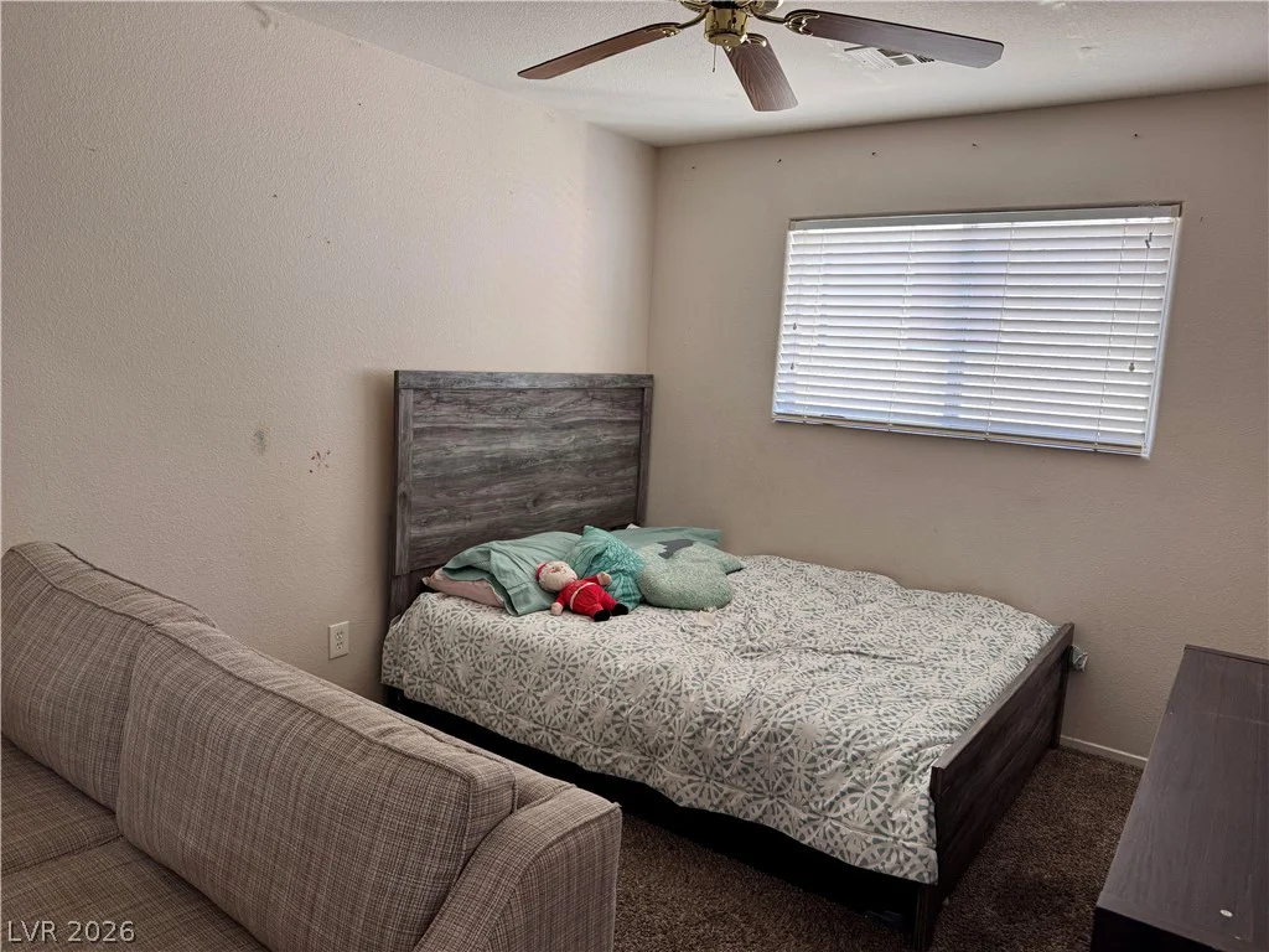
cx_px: 634
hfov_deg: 71.6
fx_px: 880
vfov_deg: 56.8
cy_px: 476
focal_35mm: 24
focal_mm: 6.76
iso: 160
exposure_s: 1/60
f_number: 1.78
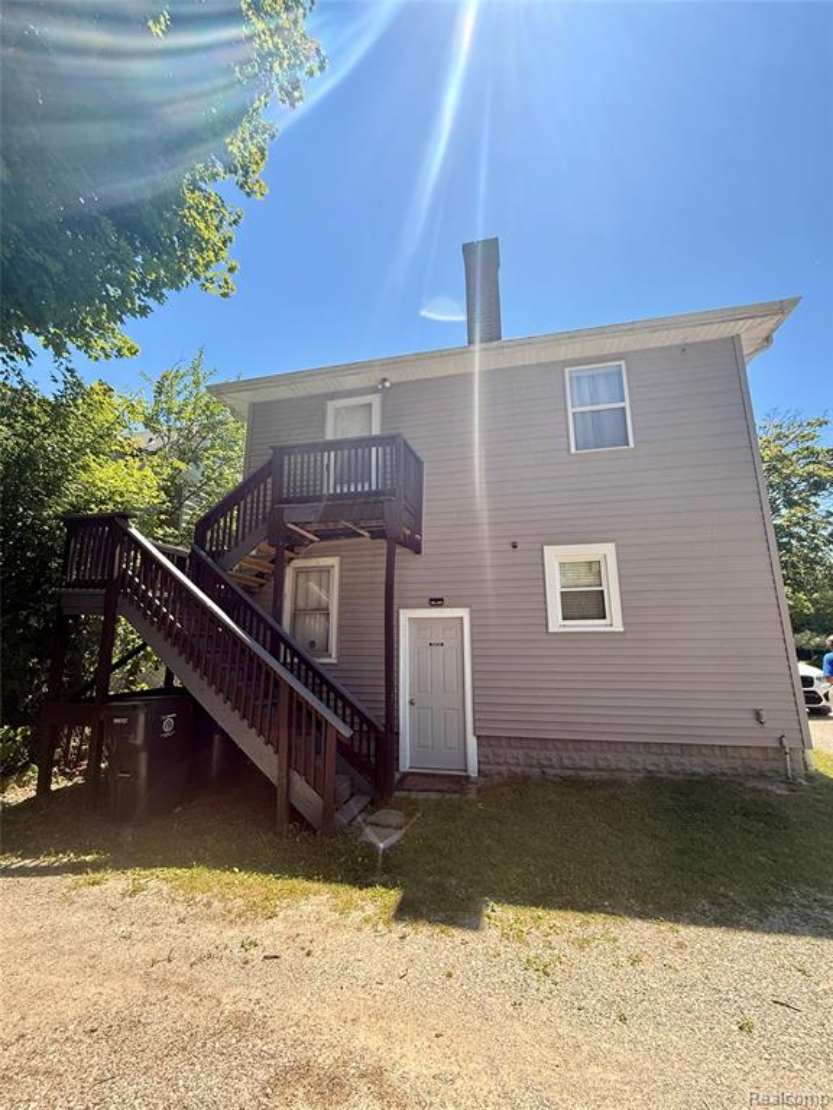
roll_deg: +0.2
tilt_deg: +11.3
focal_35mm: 14
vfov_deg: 102.1
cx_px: 416
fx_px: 449
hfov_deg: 85.7
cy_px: 555
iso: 64
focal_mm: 2.22
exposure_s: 1/686
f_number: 2.2
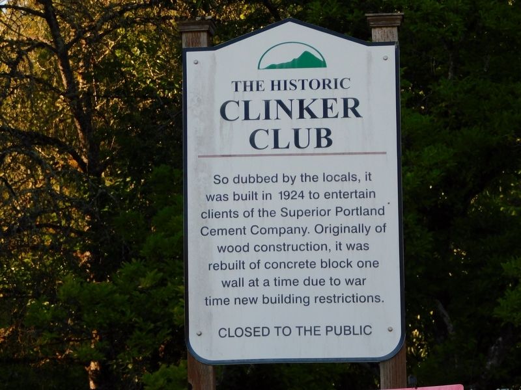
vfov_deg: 8.7
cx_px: 260
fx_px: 2559
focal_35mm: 170
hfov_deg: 11.6
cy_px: 195
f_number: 5.3
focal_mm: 30.1
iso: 125
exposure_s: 1/160
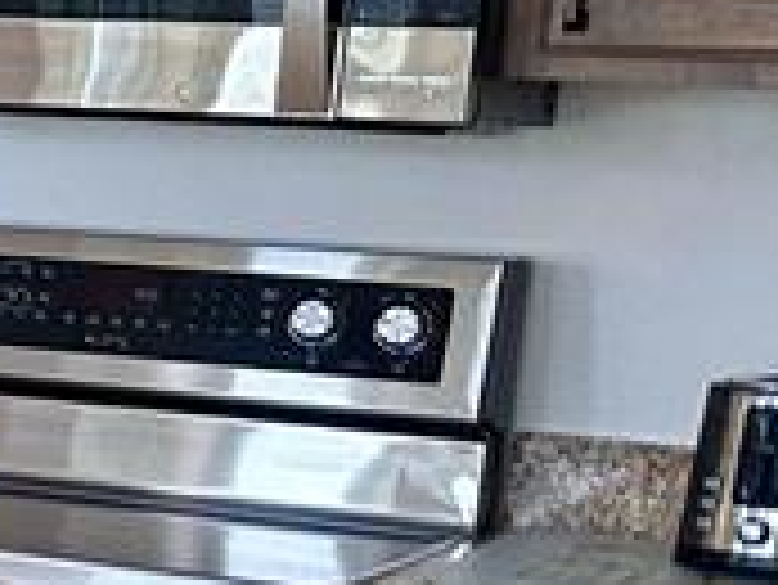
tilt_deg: -10.1
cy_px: 504
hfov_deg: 10.6
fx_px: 3194
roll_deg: -2.5
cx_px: -1426
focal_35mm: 142
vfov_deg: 10.4
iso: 100
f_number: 1.78
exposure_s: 1/120
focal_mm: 6.86
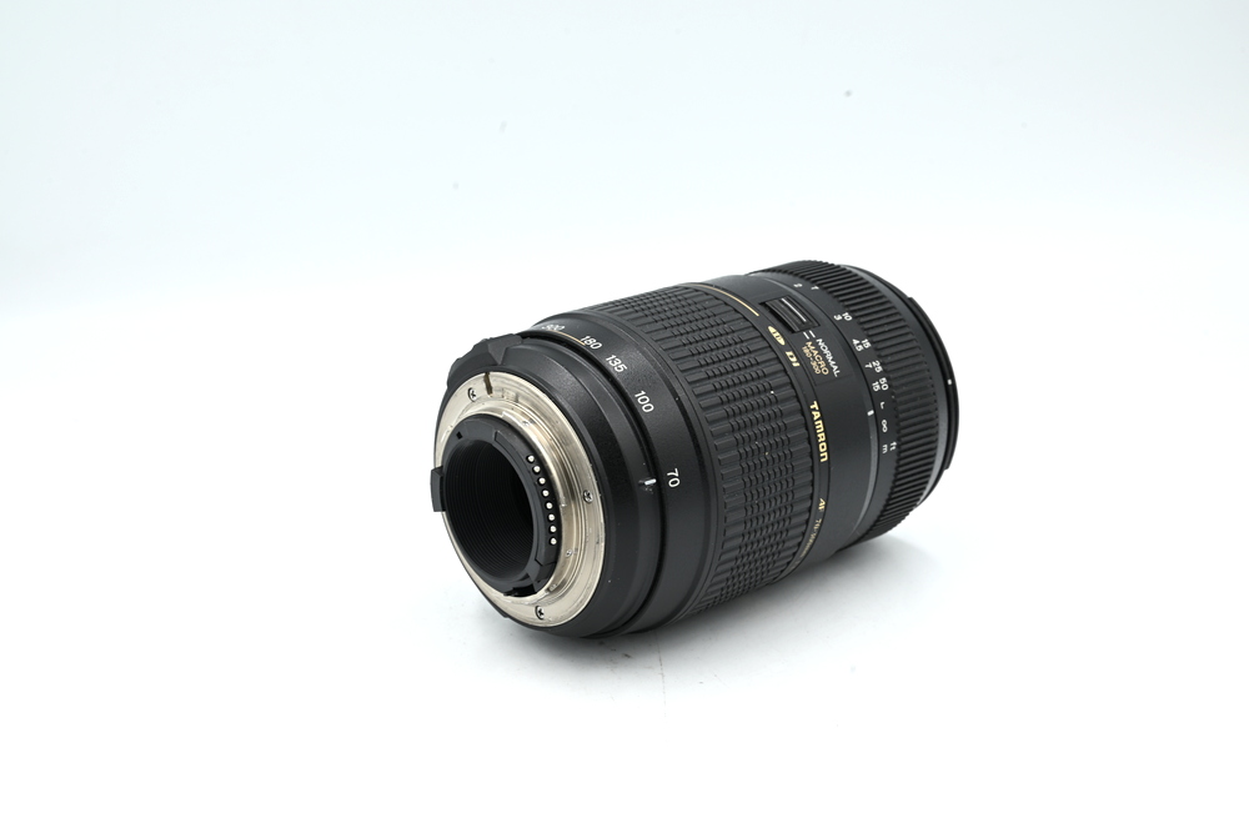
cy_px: 416
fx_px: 1943
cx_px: 624
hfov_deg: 35.6
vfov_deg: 24.2
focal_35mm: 56
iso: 100
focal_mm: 56
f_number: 14
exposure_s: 1/15
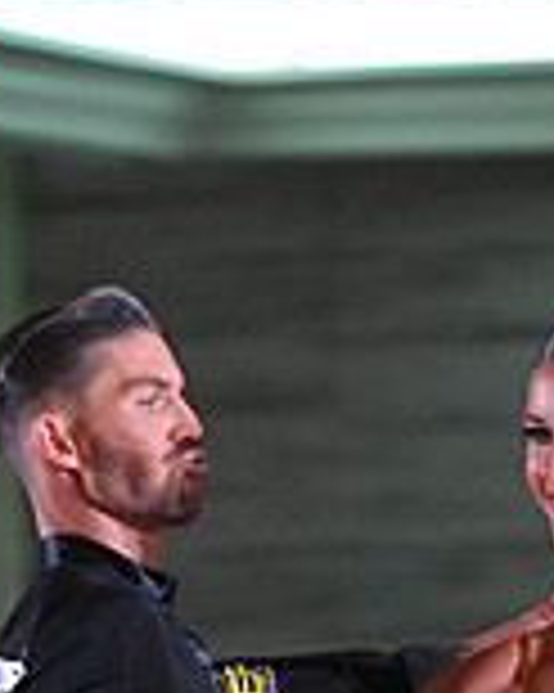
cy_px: 1026
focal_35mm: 635
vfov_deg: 3.0
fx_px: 13027
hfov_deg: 2.4
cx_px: 372
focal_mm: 180
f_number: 5.6
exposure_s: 1/400
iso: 6400
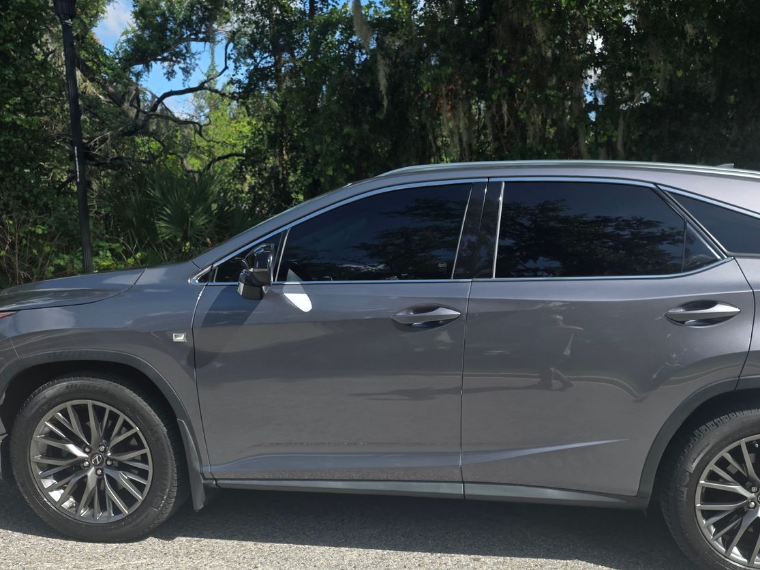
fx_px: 724
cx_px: 448
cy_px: 394
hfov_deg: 55.0
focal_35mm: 33
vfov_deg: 42.2
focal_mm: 6.25
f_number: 1.7
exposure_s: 1/3009
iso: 80
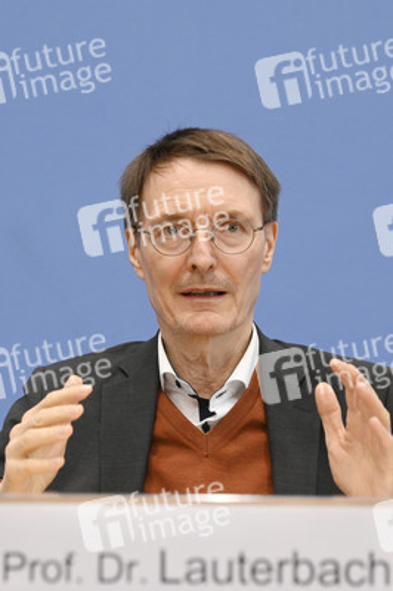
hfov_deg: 14.4
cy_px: 296
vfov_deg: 21.5
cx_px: 196
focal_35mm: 95
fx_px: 1558
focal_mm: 95
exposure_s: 1/500
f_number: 5.6
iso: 3200
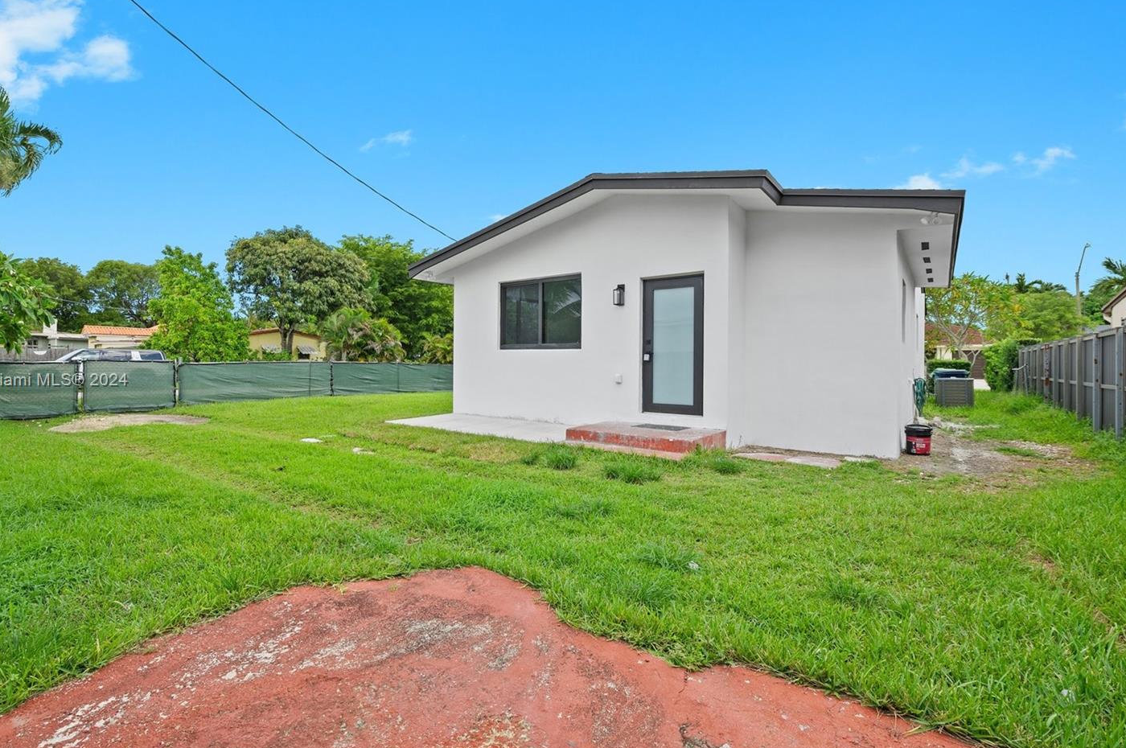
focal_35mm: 16
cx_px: 514
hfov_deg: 96.6
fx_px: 500
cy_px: 382
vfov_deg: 73.6
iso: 200
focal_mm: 14
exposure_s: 1/125
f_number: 8
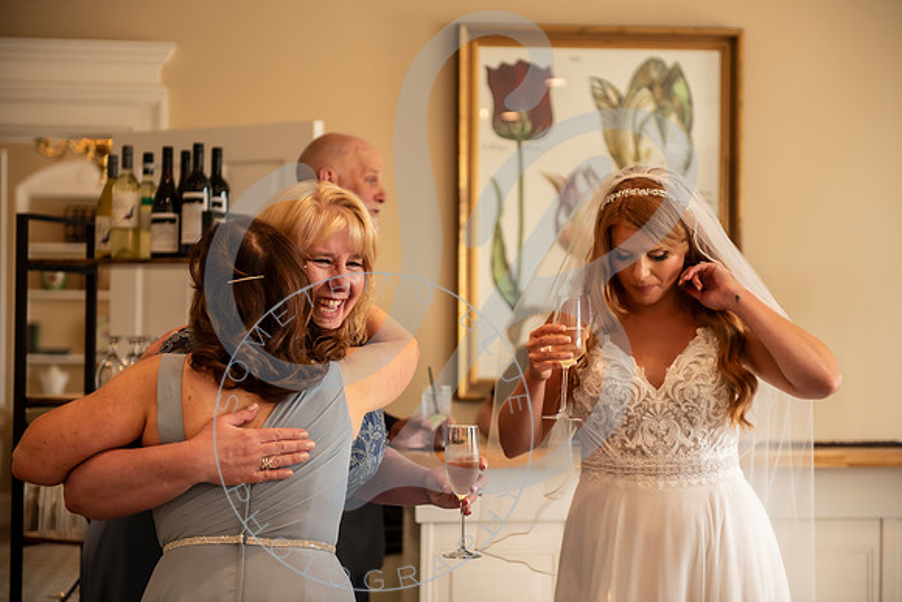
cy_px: 301
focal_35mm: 70
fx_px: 1754
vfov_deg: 19.5
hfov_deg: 28.8
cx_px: 451
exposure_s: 1/160
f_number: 2.8
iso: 400
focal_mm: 70
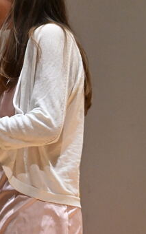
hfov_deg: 4.9
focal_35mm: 264
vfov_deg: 7.9
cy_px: 114
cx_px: -143
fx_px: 1678
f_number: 6.3
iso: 7200
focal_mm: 86
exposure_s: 1/60
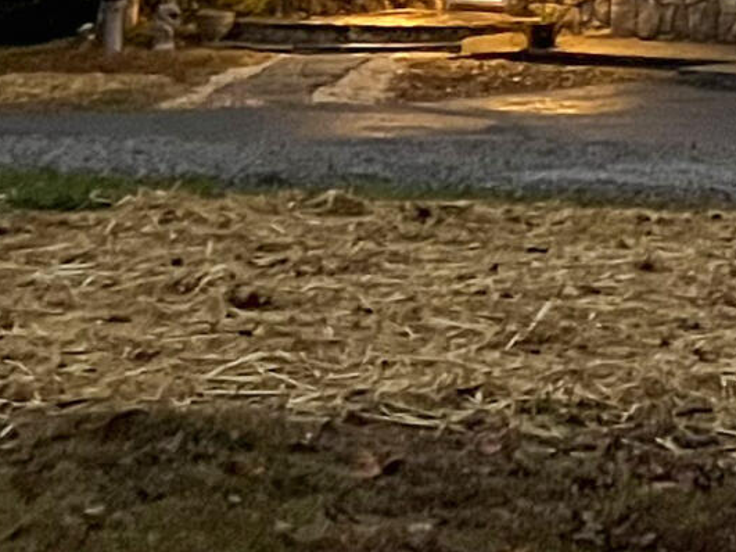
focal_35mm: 147
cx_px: 1417
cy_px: -540
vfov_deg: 9.5
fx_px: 3125
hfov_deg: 12.1
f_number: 1.5
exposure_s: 1/40
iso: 640
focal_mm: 5.7
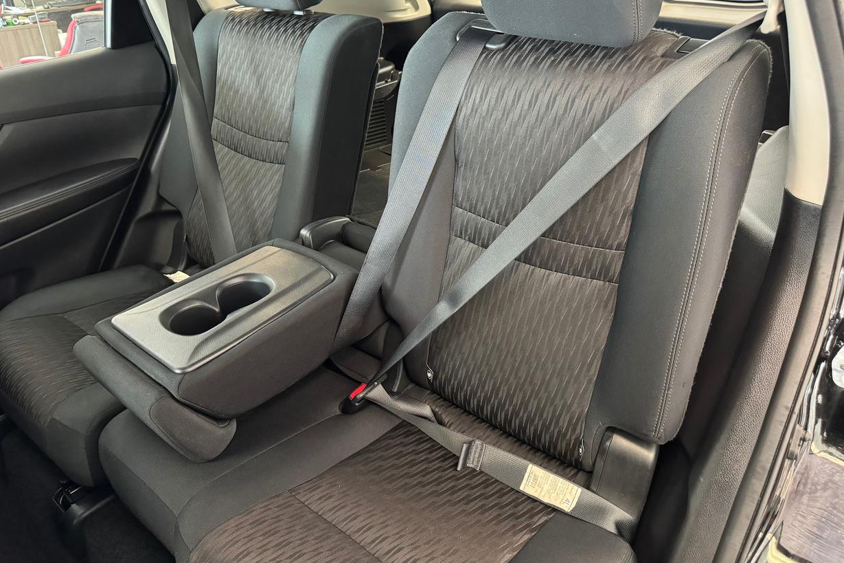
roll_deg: +1.0
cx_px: 406
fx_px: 609
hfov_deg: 69.4
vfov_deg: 49.5
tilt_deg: -28.0
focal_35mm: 26
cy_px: 252
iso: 800
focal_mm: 6.76
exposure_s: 1/40
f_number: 1.78
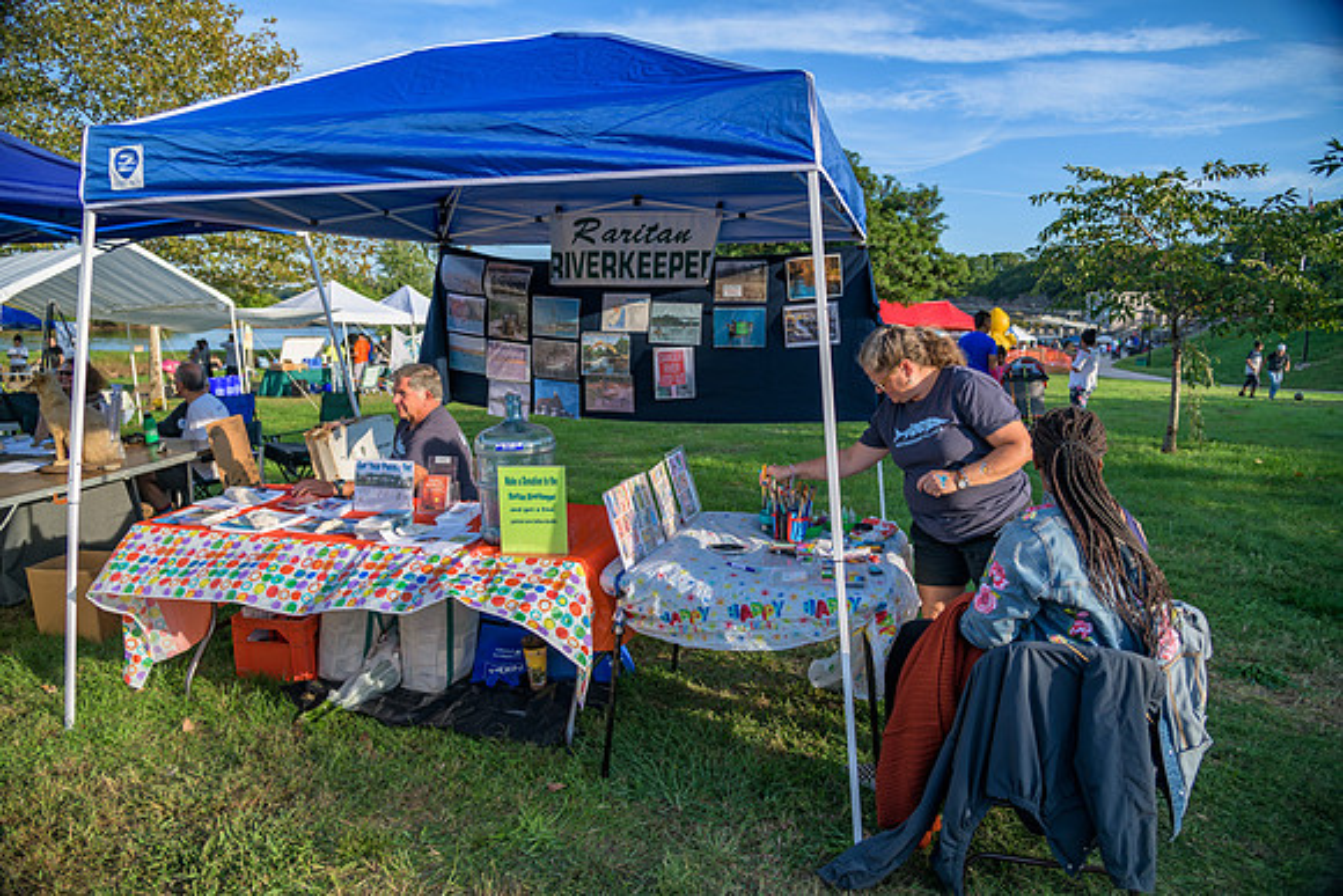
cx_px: 672
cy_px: 448
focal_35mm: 24
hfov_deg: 73.7
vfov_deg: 53.2
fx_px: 896
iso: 100
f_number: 4
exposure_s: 1/200
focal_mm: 24
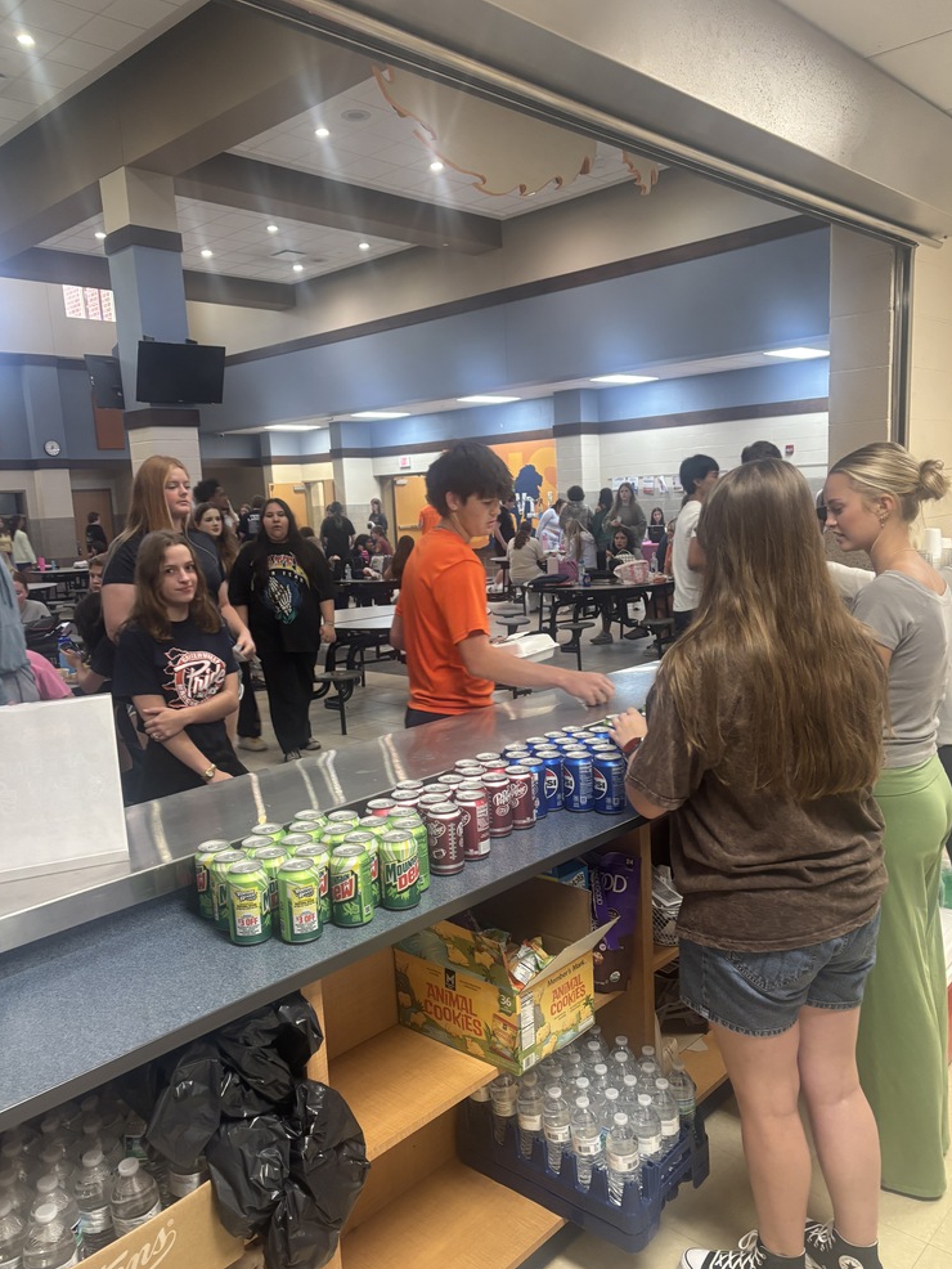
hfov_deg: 51.4
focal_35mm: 27
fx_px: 990
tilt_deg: -8.2
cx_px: 482
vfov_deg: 65.3
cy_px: 658
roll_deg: +2.2
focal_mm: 5.96
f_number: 1.6
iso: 200
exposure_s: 1/60
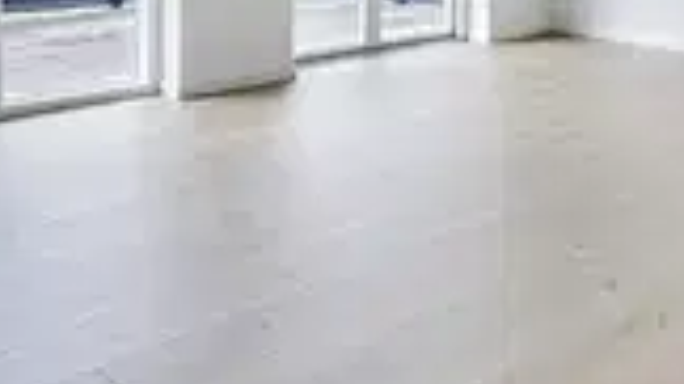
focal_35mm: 49
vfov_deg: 22.3
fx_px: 888
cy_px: -93
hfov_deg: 39.3
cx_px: 608
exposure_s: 1/20
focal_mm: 18
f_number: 8
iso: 800
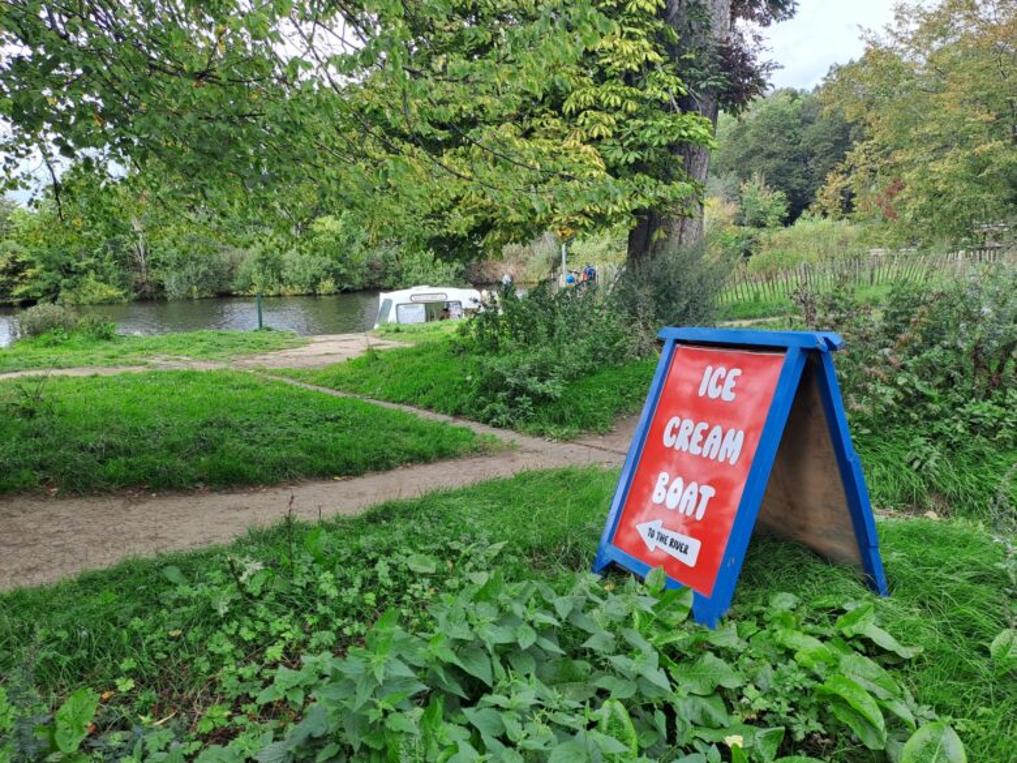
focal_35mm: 25
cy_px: 382
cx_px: 508
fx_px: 734
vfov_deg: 54.9
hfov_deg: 69.4
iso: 32
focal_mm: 4.65
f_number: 1.8
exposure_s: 1/135
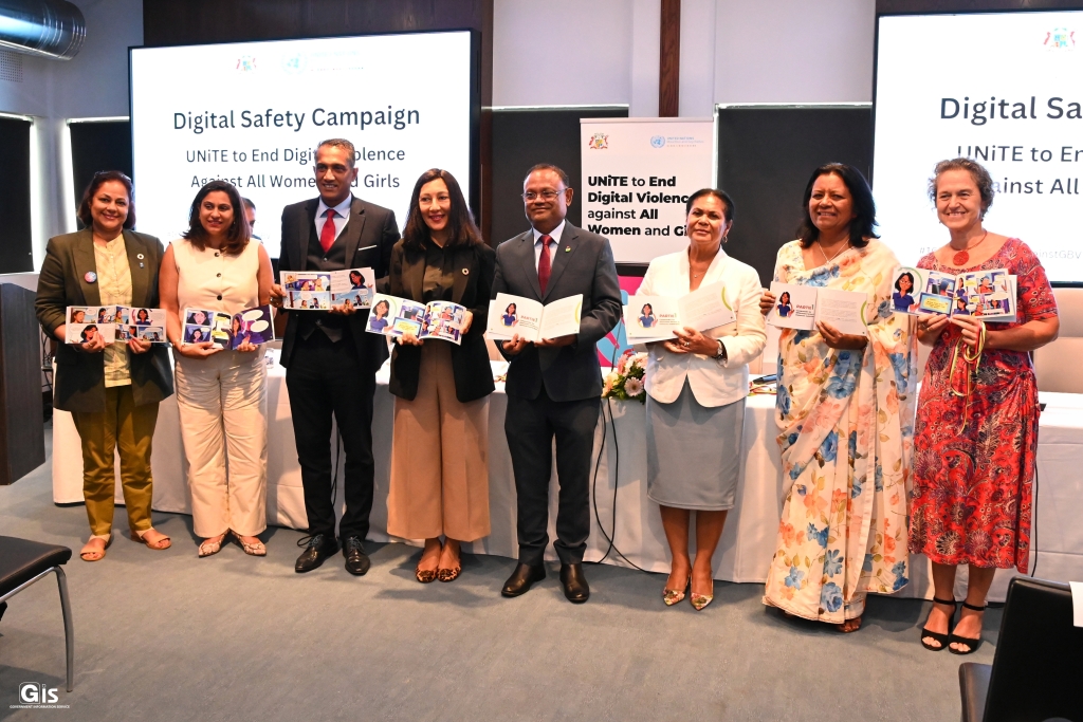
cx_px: 542
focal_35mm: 45
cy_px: 361
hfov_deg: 43.6
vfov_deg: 29.9
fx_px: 1354
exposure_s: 1/200
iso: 8000
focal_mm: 45
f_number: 5
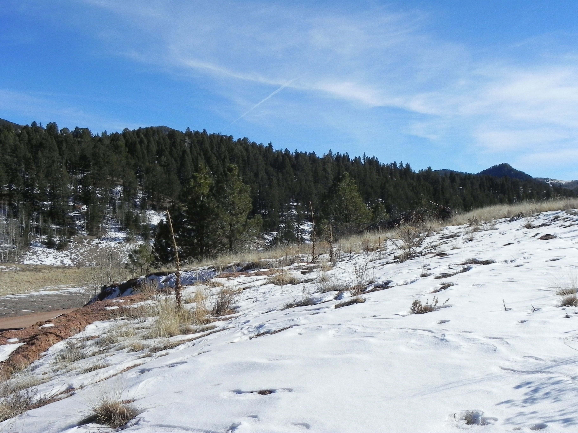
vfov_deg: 38.7
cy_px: 216
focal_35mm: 37
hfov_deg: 50.1
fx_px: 618
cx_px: 289
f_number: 8
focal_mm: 6.6
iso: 160
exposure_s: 1/578
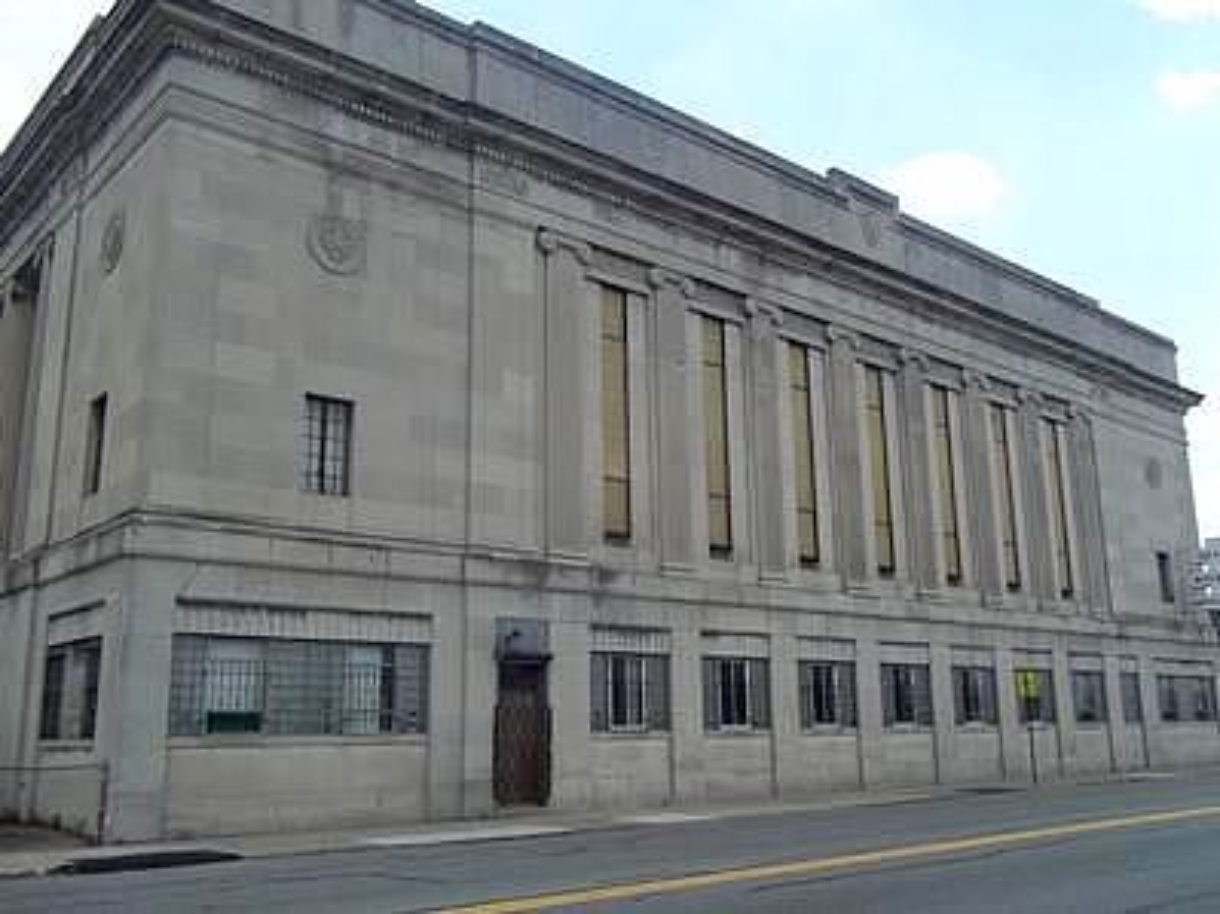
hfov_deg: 56.8
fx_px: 1127
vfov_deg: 44.1
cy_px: 457
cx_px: 610
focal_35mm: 32
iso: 64
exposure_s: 1/100
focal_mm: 5.7
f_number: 8.8
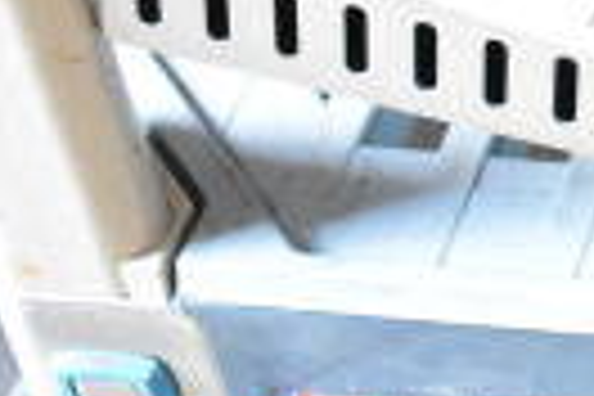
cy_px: -245
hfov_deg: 11.2
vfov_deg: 8.1
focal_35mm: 166
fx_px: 2739
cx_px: 1179
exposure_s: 1/50
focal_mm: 24
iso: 1600
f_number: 3.8
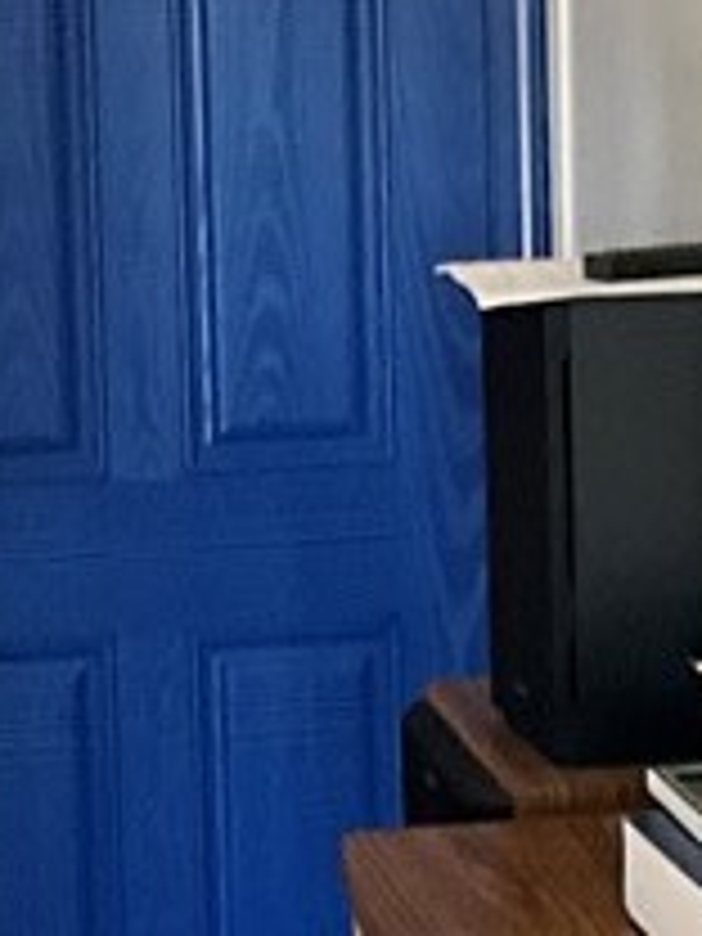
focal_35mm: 143
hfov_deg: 10.3
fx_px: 3867
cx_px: 14
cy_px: 360
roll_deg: +2.9
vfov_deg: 13.8
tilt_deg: -4.2
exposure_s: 1/40
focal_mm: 3
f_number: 1.8
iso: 320
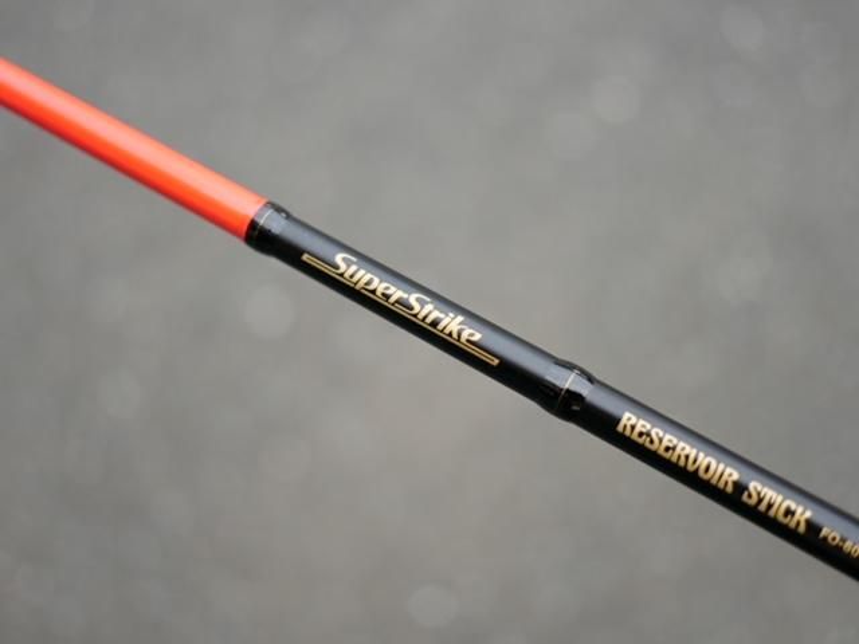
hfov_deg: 46.8
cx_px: 430
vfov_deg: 36.0
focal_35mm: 40
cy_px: 322
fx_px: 993
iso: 200
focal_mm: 20
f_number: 1.7
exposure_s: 1/800
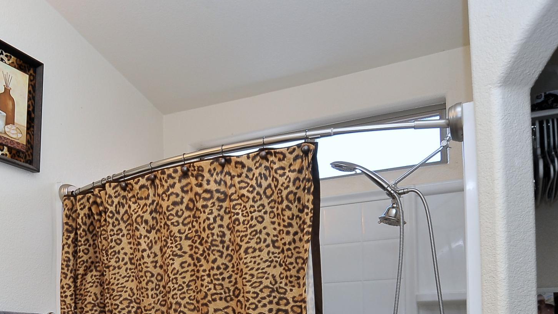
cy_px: 322
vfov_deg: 28.3
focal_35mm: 39
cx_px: 121
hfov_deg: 49.0
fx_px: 577
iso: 640
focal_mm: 18
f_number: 8
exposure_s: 1/30
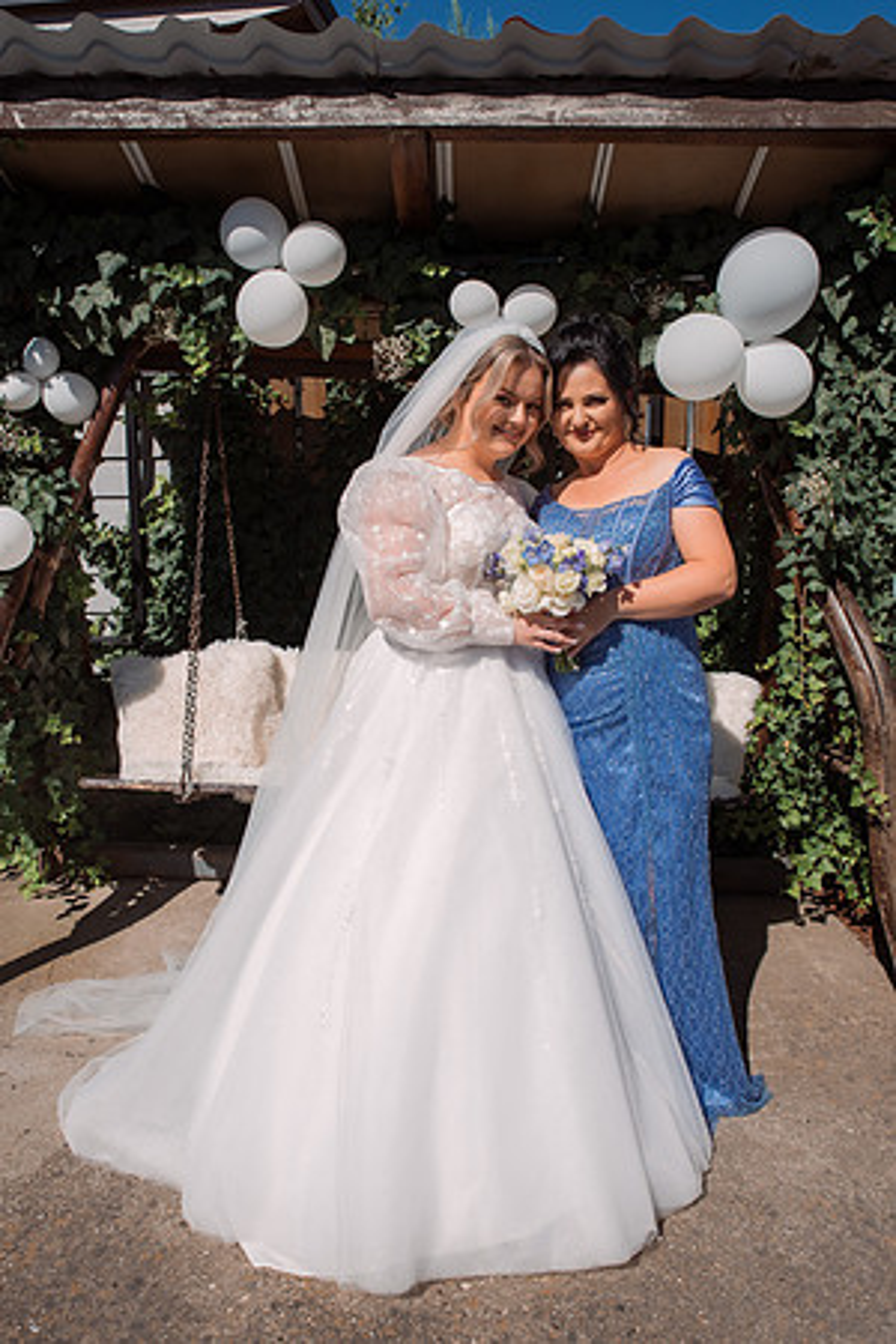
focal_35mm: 26
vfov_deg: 69.4
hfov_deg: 49.6
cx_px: 448
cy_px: 672
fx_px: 971
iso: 250
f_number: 5.6
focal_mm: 26
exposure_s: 1/1600
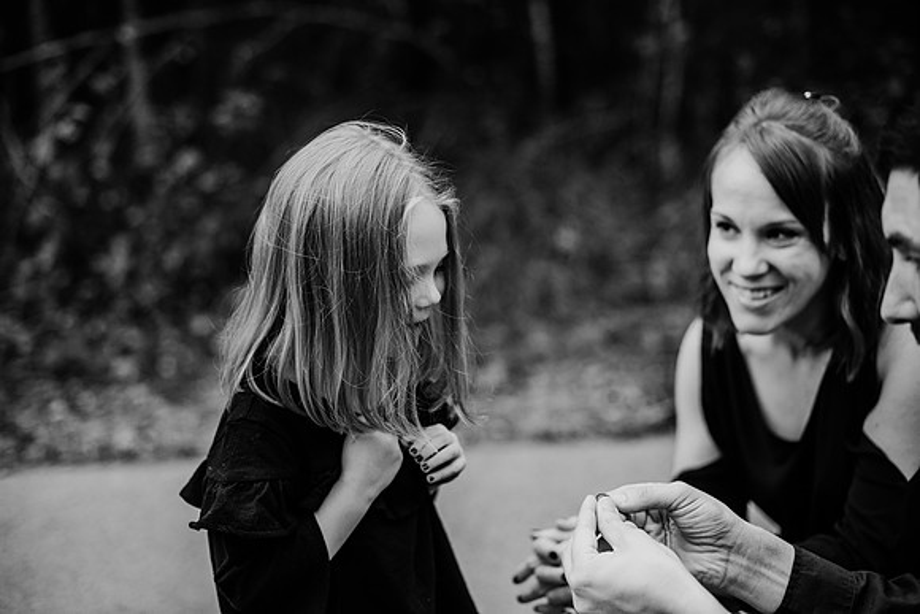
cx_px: 460
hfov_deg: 39.6
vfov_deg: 27.0
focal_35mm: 50
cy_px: 307
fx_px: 1278
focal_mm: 50
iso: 320
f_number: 2.2
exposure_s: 1/800
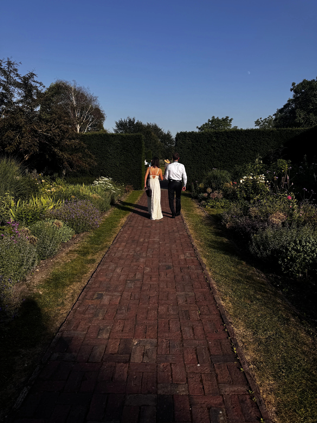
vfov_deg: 71.6
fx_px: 293
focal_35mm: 24
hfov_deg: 56.8
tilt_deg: -12.8
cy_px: 212
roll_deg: -0.5
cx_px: 158
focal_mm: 6.76
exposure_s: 1/5348
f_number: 1.78
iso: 80
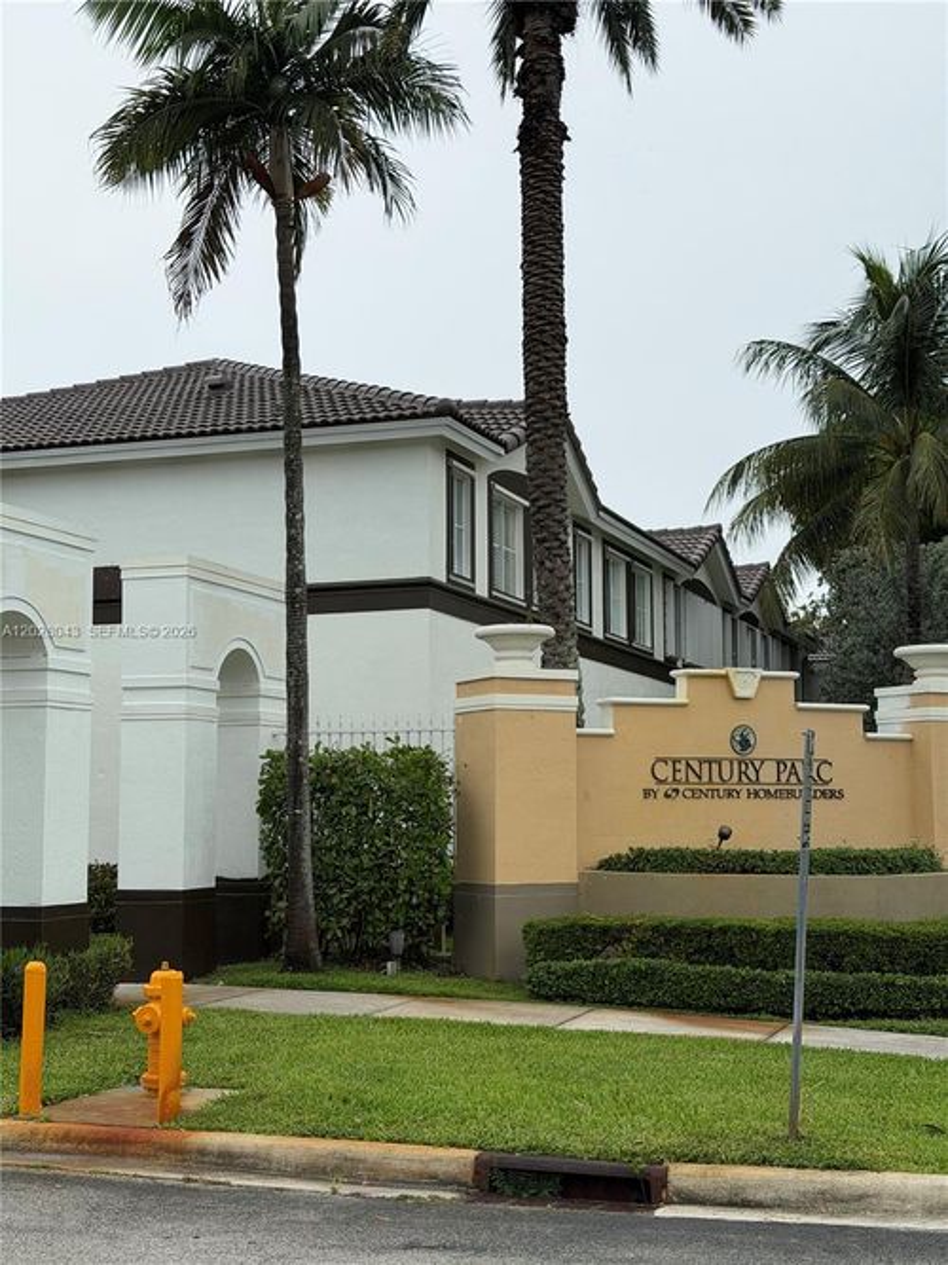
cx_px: 474
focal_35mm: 48
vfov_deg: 39.7
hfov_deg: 30.3
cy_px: 632
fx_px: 1753
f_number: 1.78
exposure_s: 1/3226
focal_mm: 6.76
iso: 80
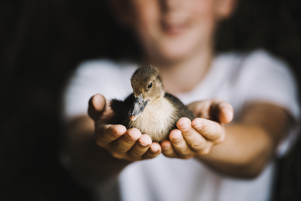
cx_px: 150
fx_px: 1673
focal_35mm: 200
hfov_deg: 10.3
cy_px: 100
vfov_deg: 6.9
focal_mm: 200
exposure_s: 1/500
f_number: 3.2
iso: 320
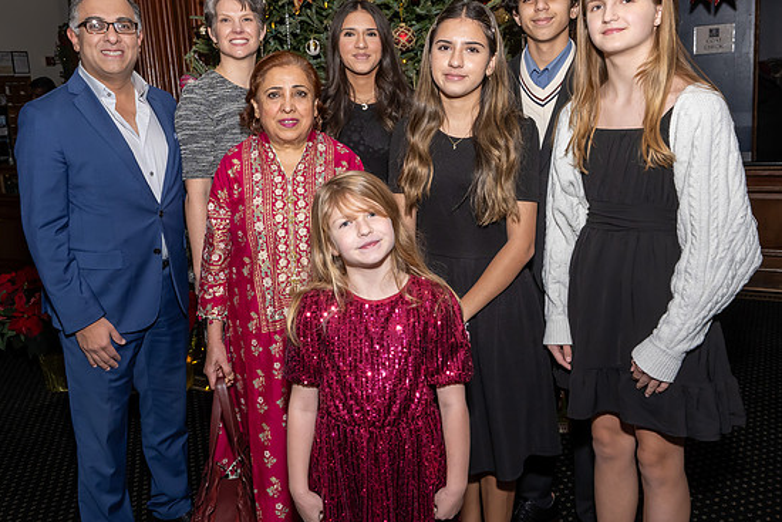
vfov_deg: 42.2
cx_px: 377
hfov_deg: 60.3
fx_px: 674
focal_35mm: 31
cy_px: 215
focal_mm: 17
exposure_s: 1/250
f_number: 9
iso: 500
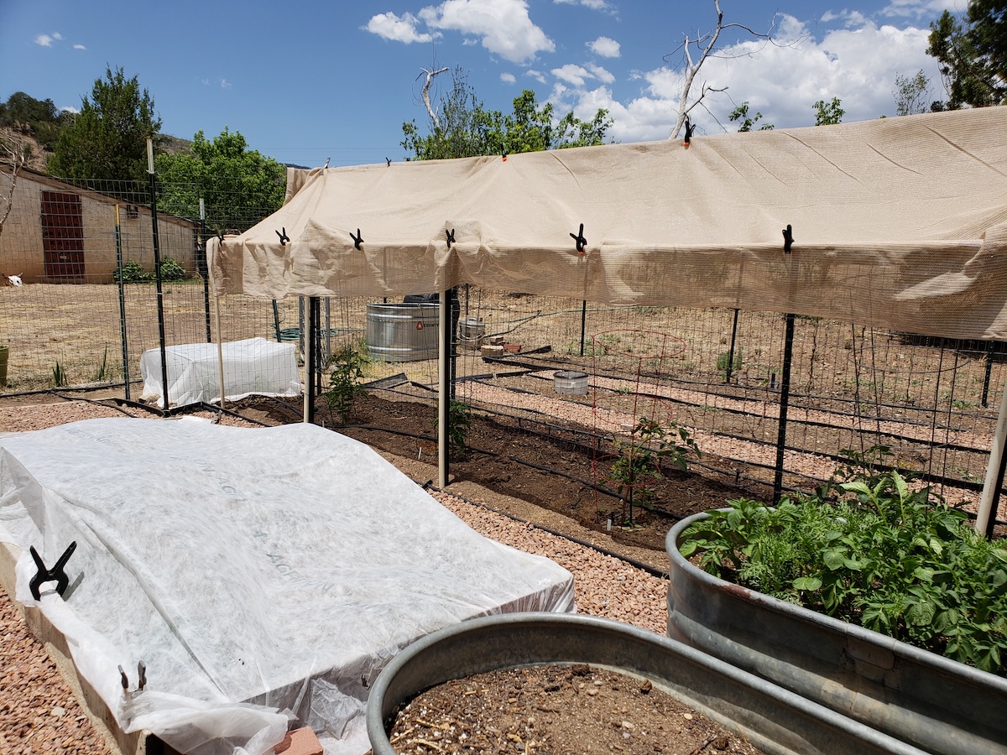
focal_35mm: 26
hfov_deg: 67.3
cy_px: 378
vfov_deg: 53.1
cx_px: 504
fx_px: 756
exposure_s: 1/2128
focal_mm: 4.3
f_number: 2.4
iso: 50
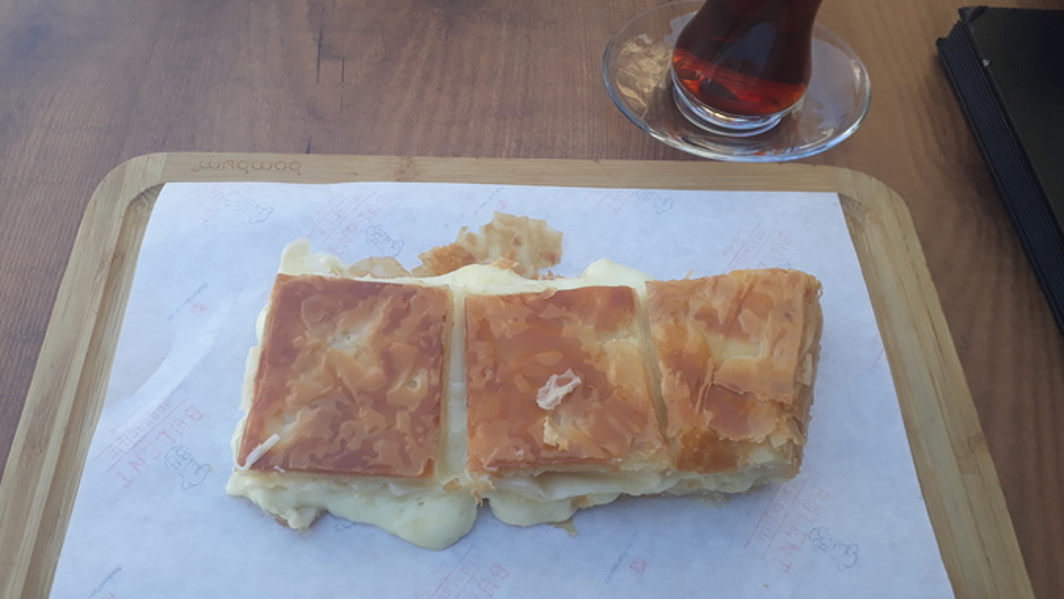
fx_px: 846
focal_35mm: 30
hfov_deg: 64.3
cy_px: 308
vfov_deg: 39.0
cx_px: 538
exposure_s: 1/241
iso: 40
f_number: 1.9
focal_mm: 3.6
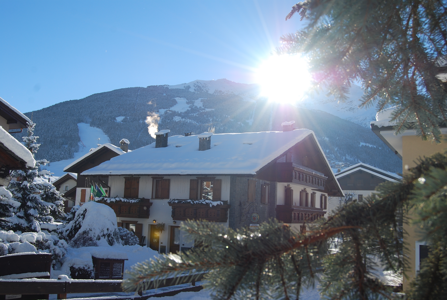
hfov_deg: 53.0
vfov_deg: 37.0
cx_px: 224
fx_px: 448
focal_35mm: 36
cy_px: 150
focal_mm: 24
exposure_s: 1/250
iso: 100
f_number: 8
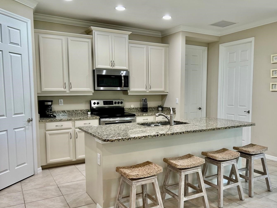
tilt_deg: -4.4
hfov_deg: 58.1
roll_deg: +0.5
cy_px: 110
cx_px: 159
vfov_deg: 45.4
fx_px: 248
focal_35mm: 31
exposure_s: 1/60
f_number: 1.5
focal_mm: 5.7
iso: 80
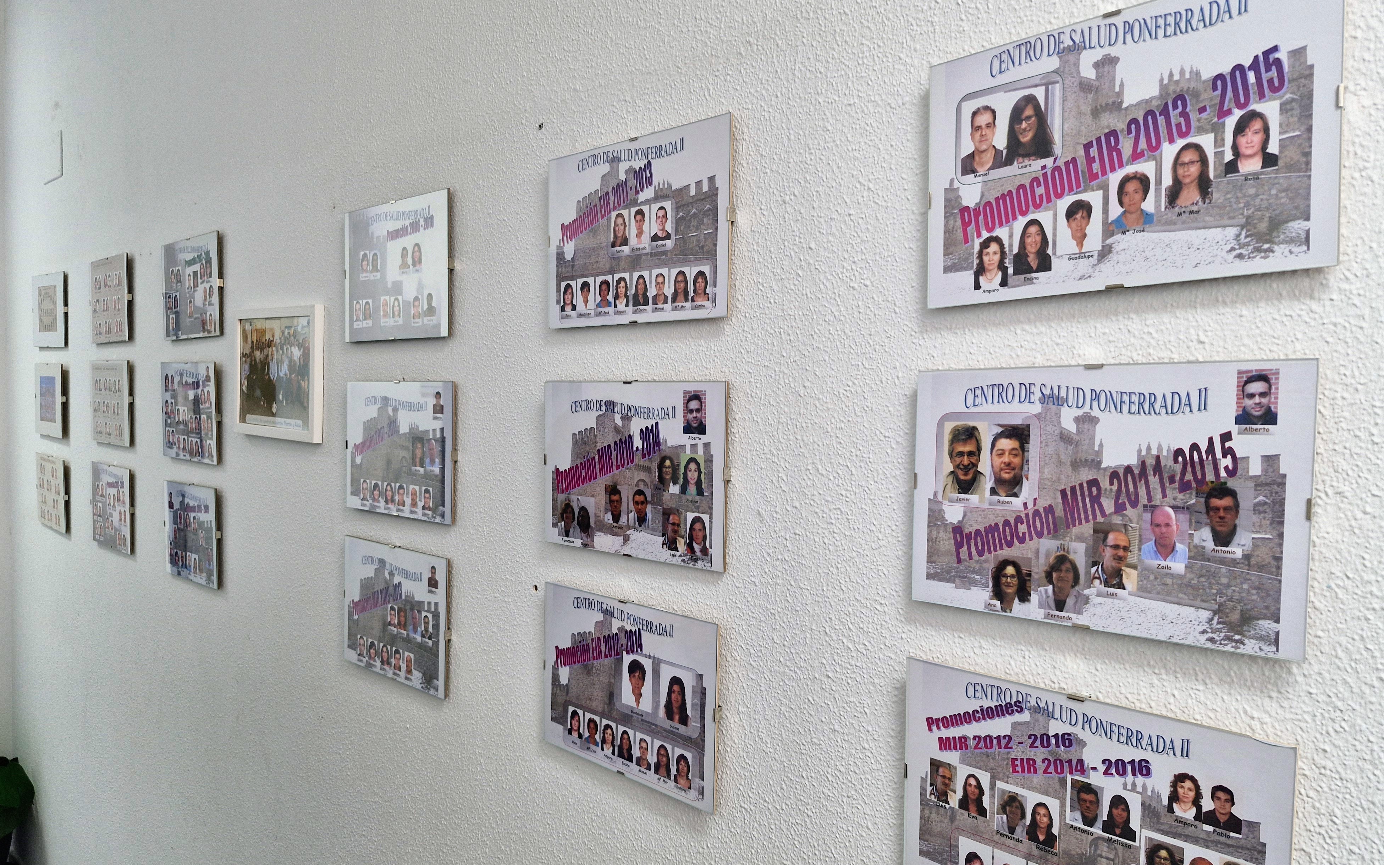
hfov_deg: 72.5
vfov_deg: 49.2
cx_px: 704
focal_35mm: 25
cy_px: 485
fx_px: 943
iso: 125
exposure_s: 1/100
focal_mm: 5.54
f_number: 1.8
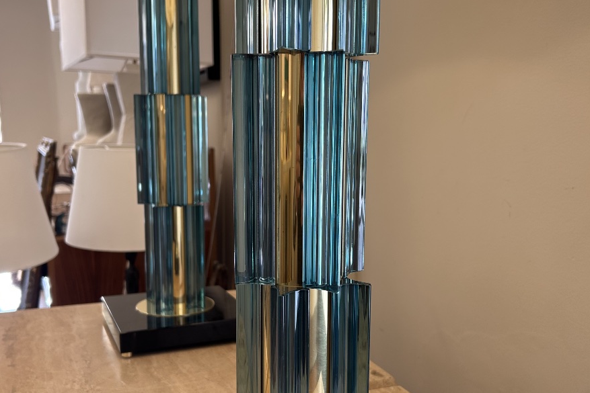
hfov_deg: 51.9
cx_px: 291
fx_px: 606
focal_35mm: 37
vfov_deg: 35.9
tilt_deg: -9.9
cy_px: 232
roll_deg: -1.1
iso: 50
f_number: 1.5
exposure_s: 1/121
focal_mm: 5.7
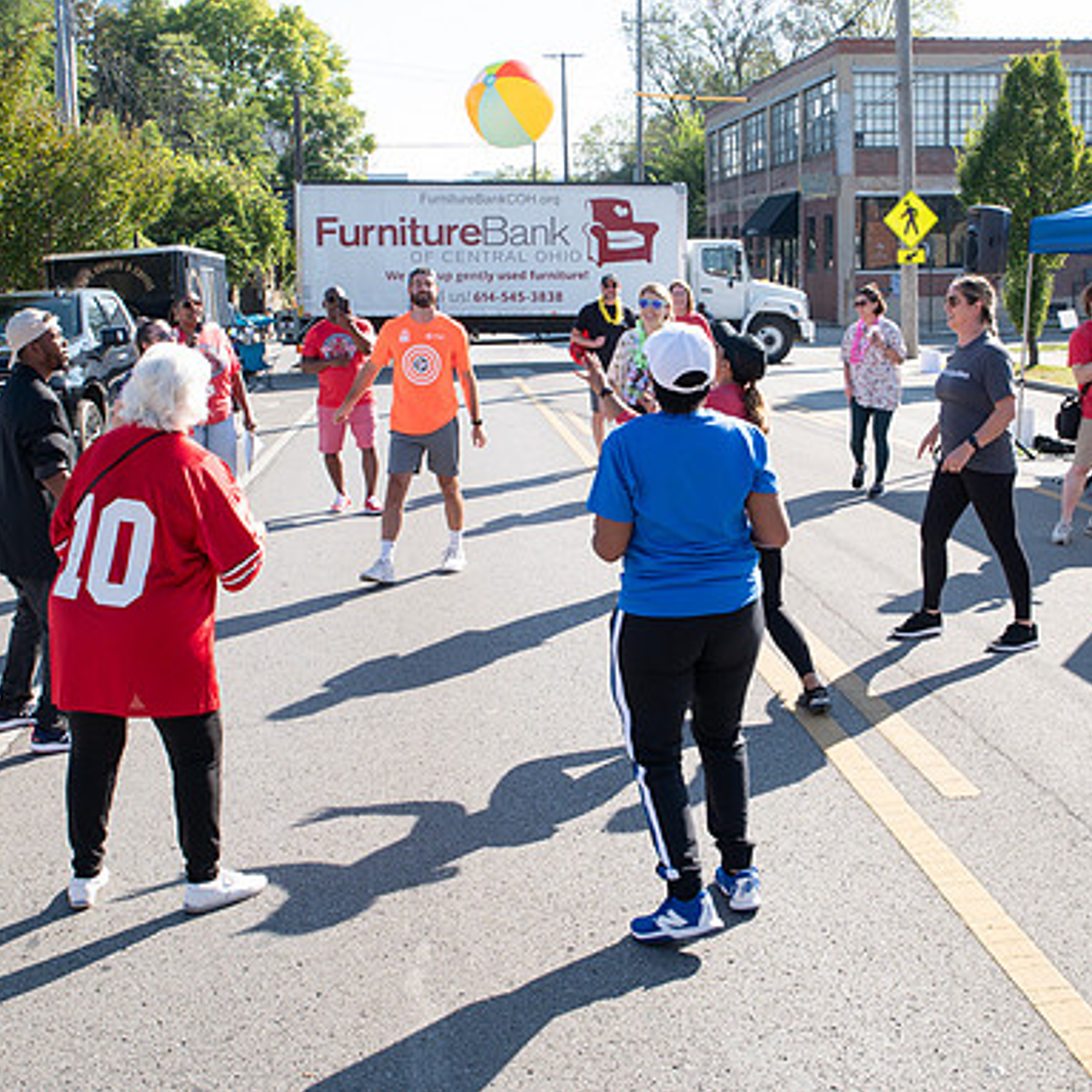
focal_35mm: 44
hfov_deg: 38.3
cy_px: 451
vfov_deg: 38.2
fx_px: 1570
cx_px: 611
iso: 250
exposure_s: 1/200
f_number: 8
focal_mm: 29
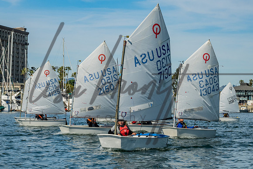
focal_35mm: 112
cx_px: 135
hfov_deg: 18.2
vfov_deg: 12.2
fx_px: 789
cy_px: 76
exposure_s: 1/500
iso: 250
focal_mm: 65
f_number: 10
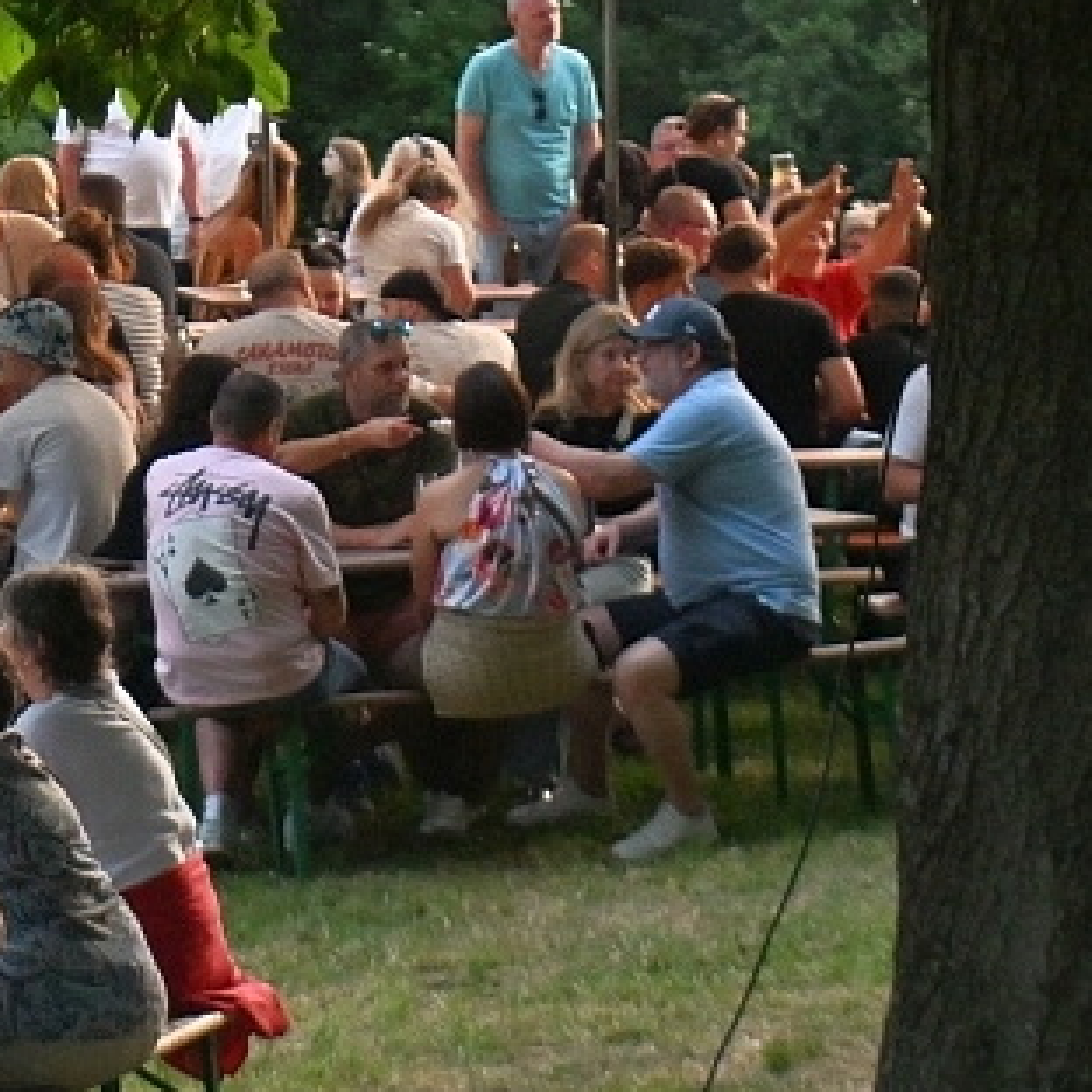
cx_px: -84
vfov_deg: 8.9
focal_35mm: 196
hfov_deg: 8.9
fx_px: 6995
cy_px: 693
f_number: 3.2
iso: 1000
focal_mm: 48
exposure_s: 1/640
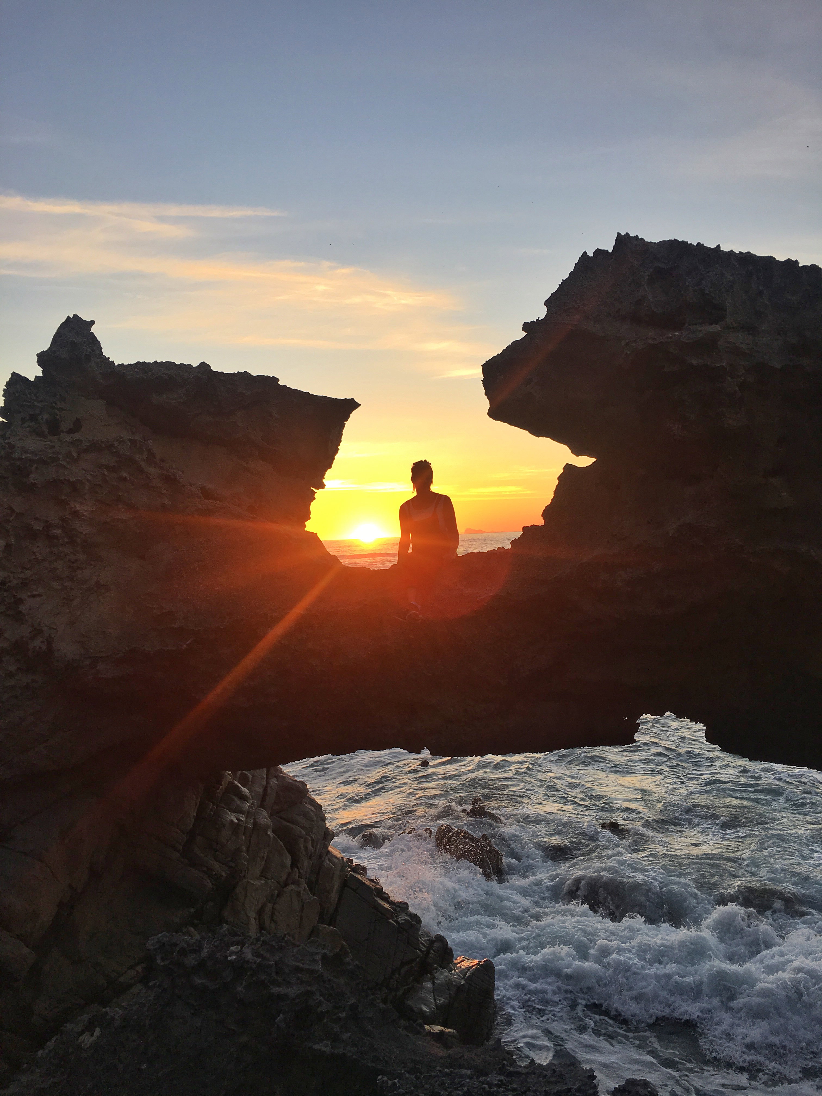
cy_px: 548
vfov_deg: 61.7
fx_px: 918
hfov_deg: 48.2
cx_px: 411
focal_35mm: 29
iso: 25
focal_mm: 4.15
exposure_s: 1/220
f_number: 2.2
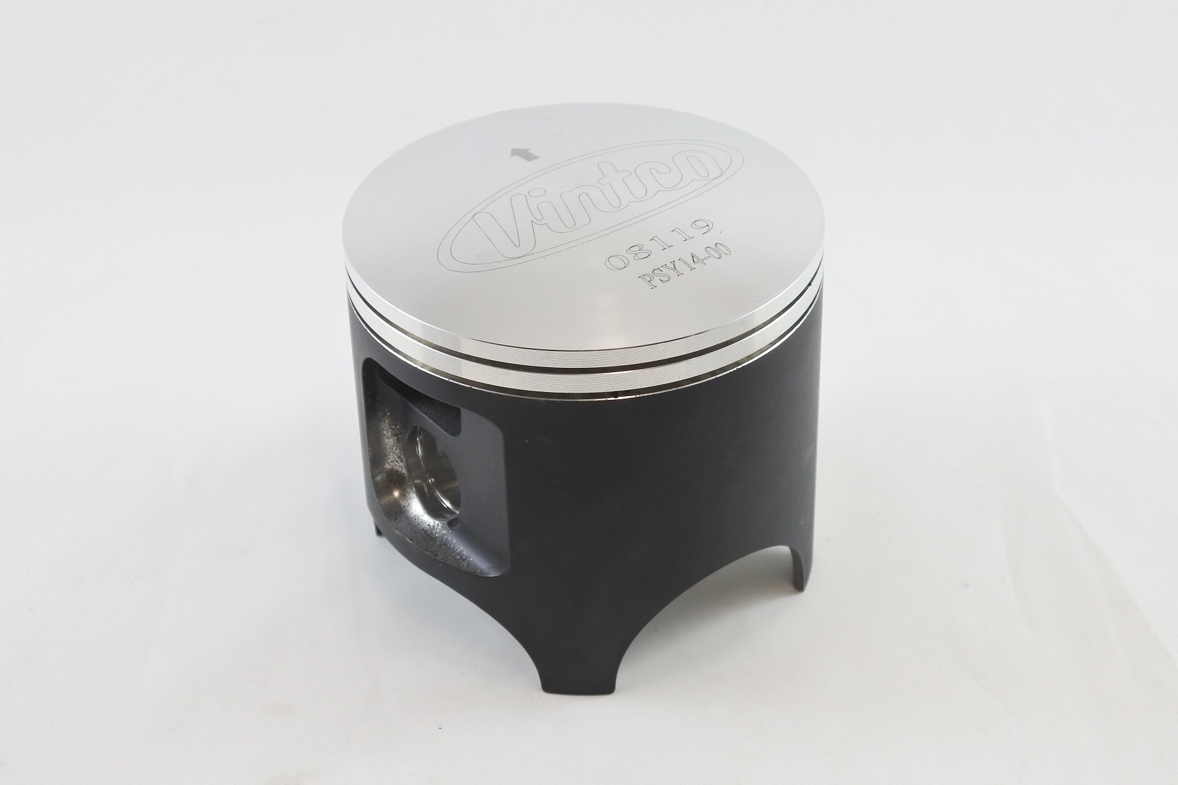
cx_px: 589
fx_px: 1505
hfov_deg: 42.7
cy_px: 392
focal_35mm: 46
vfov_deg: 29.2
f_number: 4.5
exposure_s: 1/125
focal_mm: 17.2
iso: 450
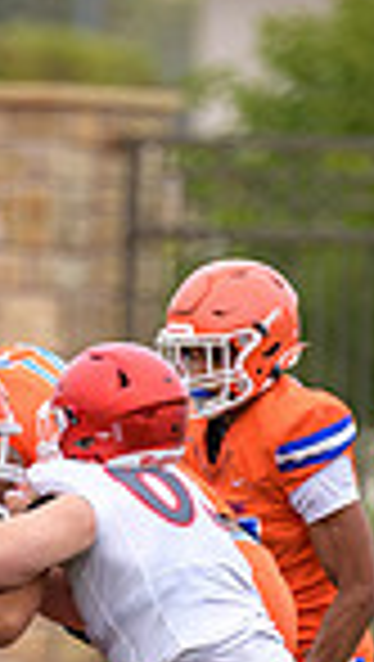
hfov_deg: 1.0
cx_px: 207
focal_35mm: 1237
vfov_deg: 1.7
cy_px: 624
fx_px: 21746
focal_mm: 300
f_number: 2.8
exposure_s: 1/1000
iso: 360
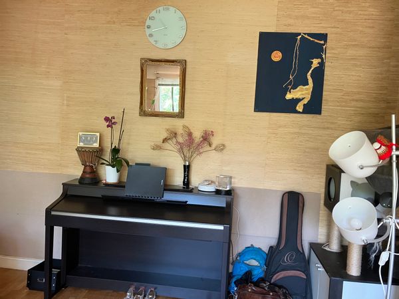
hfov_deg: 63.4
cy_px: 150
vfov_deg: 49.7
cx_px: 200
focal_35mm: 28
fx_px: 323
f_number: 1.8
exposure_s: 1/60
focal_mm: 3.99
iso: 200
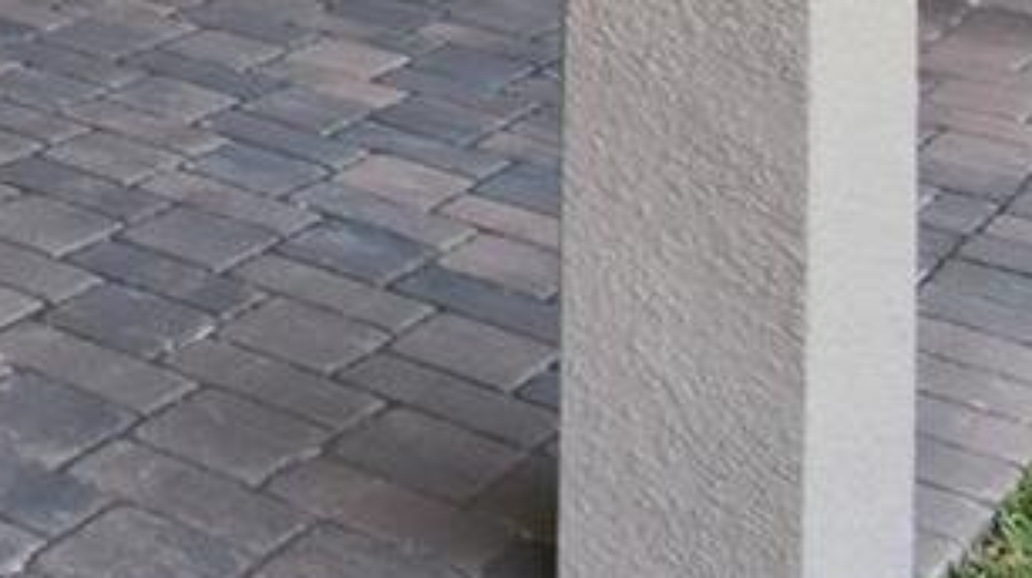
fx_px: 2242
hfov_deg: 17.7
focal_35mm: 82
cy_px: -763
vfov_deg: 12.1
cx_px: -1056
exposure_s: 1/200
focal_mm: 10
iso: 200
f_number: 4.5
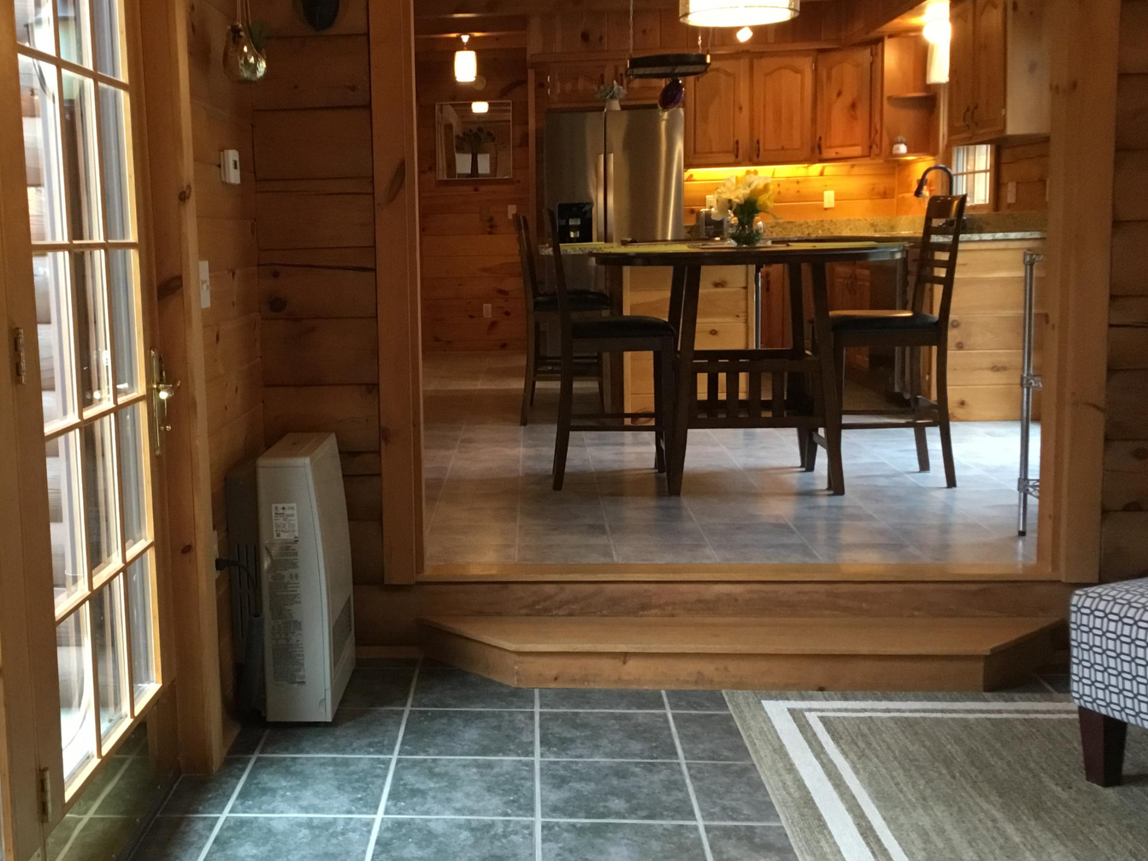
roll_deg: +0.9
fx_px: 1393
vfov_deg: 34.3
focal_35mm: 42
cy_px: 410
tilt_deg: -6.6
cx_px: 401
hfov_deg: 44.3
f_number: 2.4
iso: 125
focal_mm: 3.3
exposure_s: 1/30
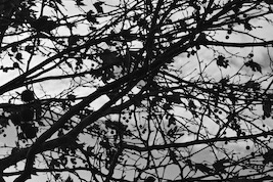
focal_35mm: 120
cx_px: 5
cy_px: 126
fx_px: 910
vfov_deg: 11.4
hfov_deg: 16.7
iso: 100
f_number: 10
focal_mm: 40
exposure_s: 1/400
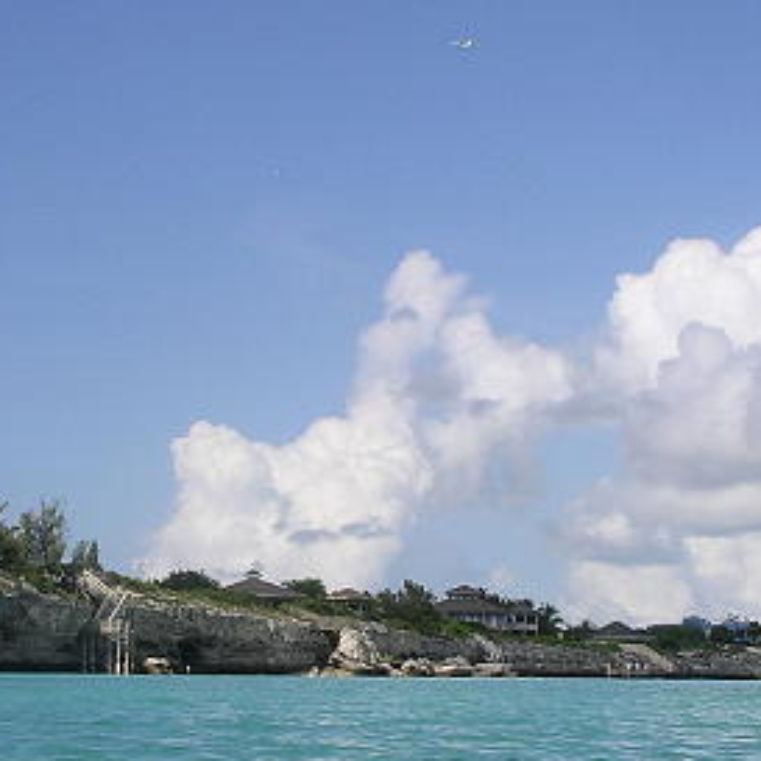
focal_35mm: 96
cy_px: 301
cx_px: 279
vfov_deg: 18.1
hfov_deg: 18.1
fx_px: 2388
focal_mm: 7.8
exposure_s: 1/594
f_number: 6
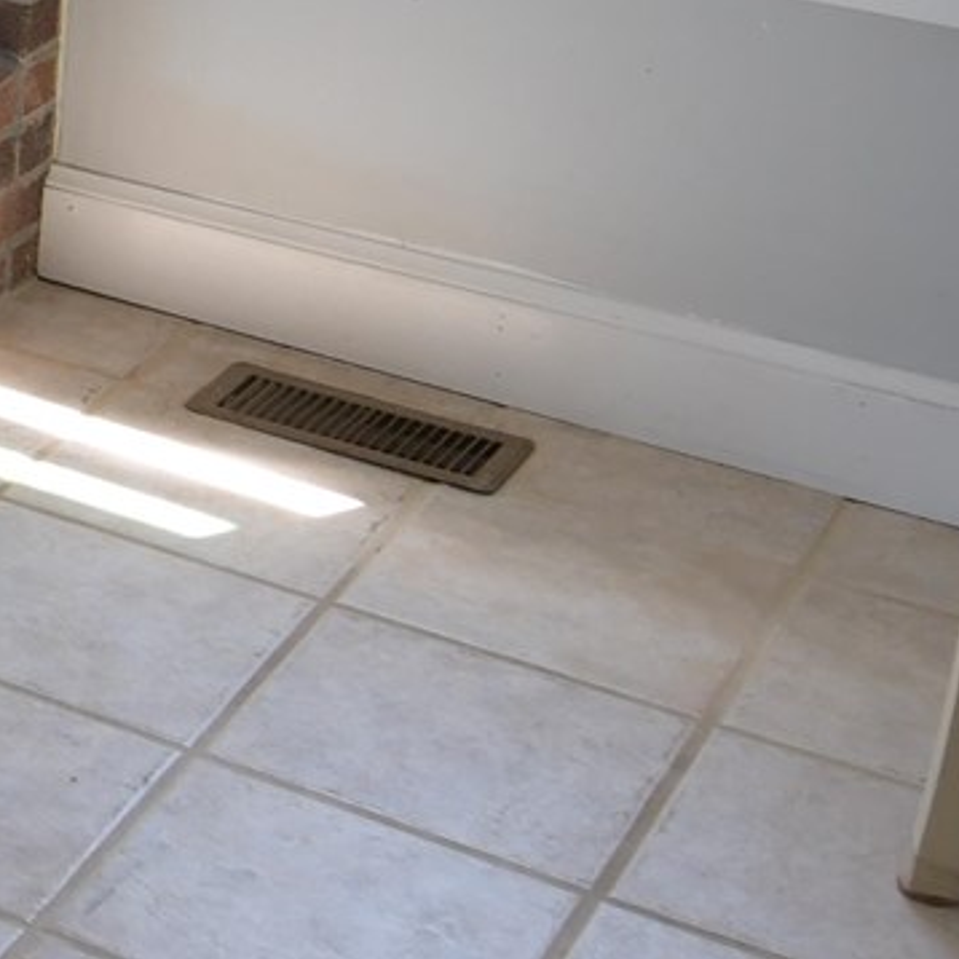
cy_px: -367
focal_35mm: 102
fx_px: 3197
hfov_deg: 13.7
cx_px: -1141
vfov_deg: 16.0
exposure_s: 1/100
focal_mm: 14
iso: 400
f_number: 5
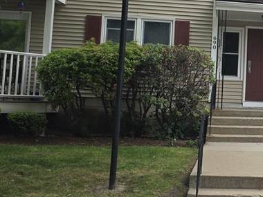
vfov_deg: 23.6
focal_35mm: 62
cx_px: 287
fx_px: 471
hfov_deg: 28.5
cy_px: 77
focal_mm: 6.25
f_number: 1.7
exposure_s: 1/180
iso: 32
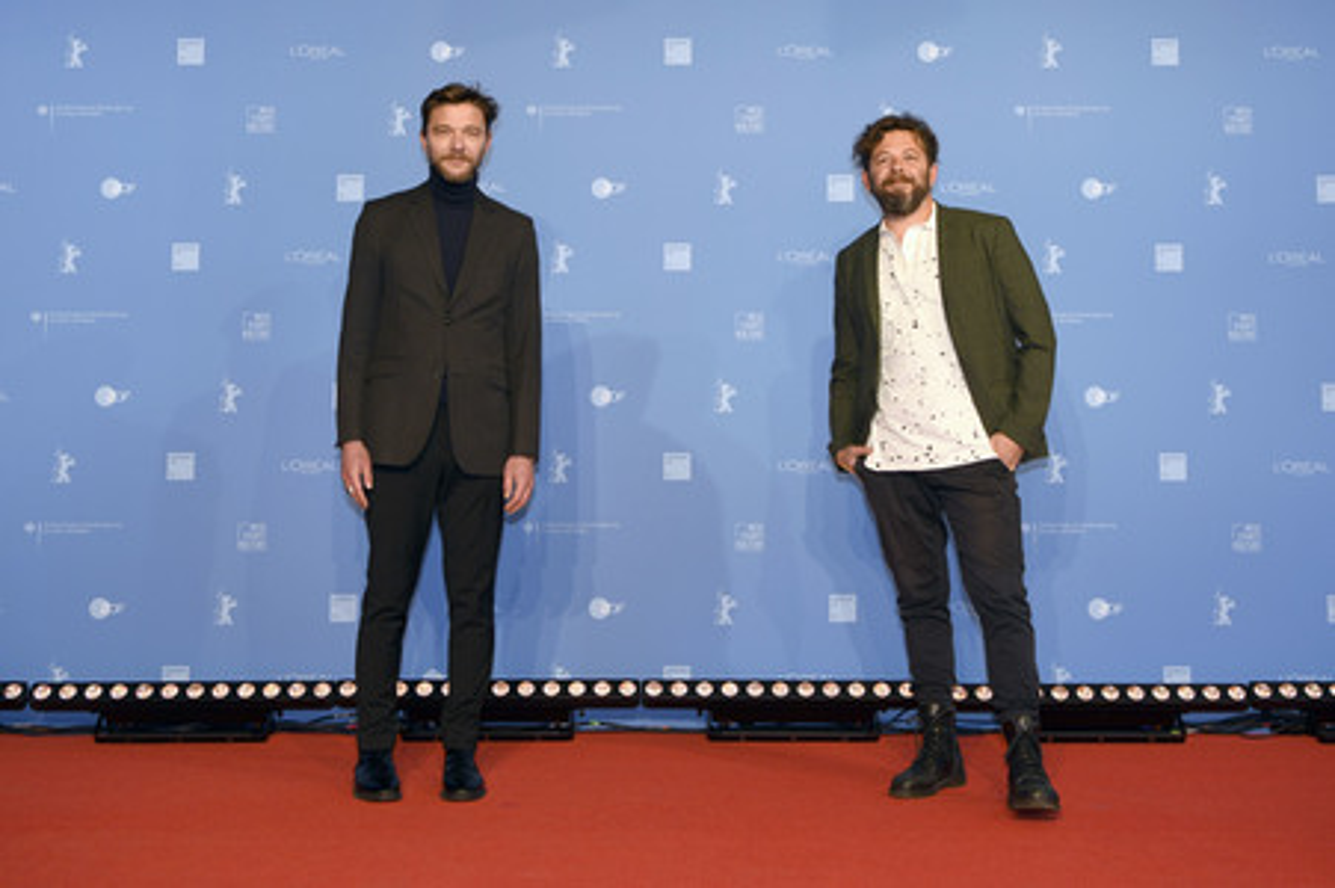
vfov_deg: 38.8
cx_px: 668
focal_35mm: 34
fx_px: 1260
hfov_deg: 55.8
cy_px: 444
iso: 640
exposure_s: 1/320
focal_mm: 34
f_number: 3.5
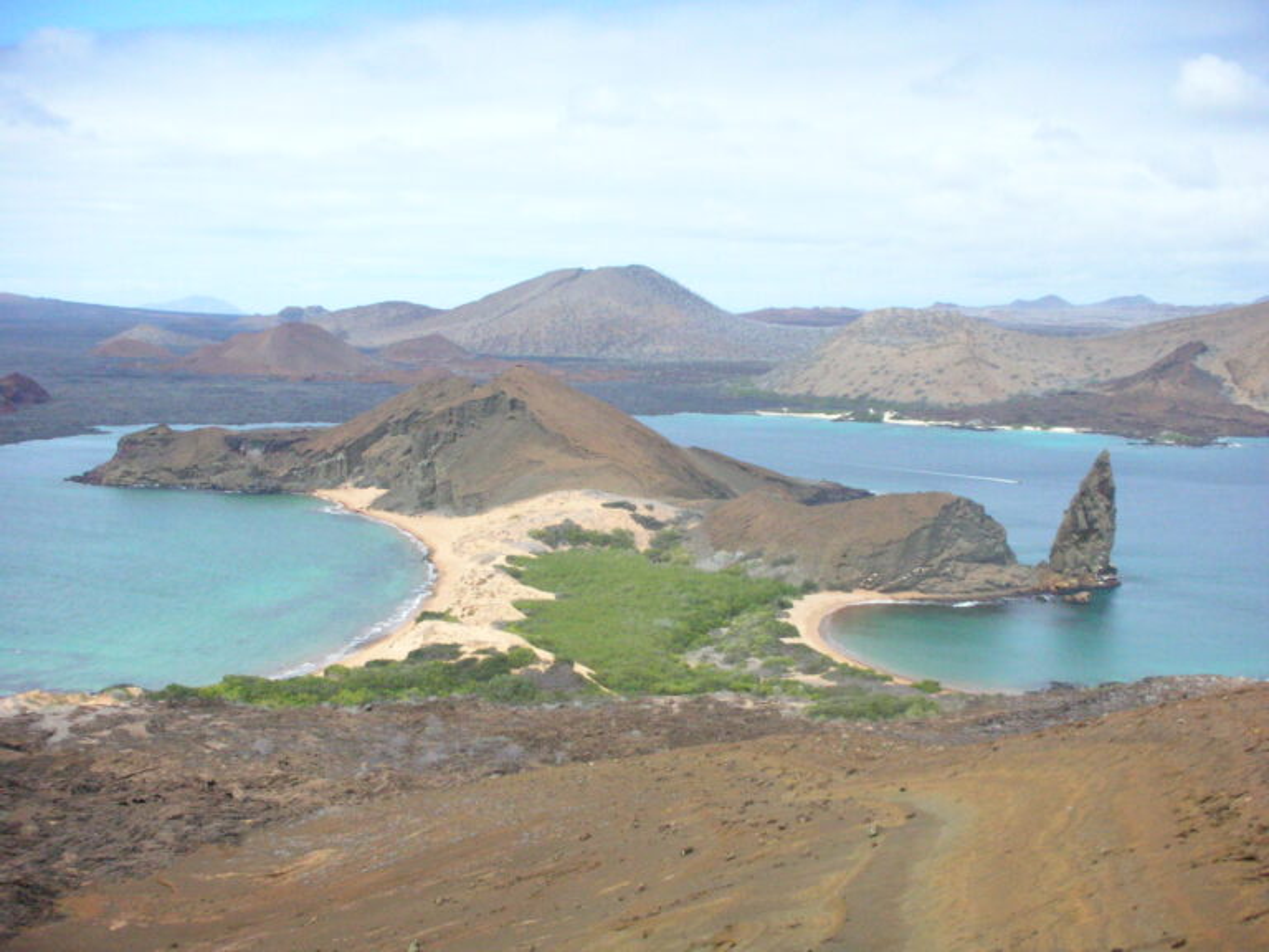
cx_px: 634
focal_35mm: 46
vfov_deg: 31.5
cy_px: 476
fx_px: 1686
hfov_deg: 41.2
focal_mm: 7.7
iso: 400
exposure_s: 1/350
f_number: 9.9
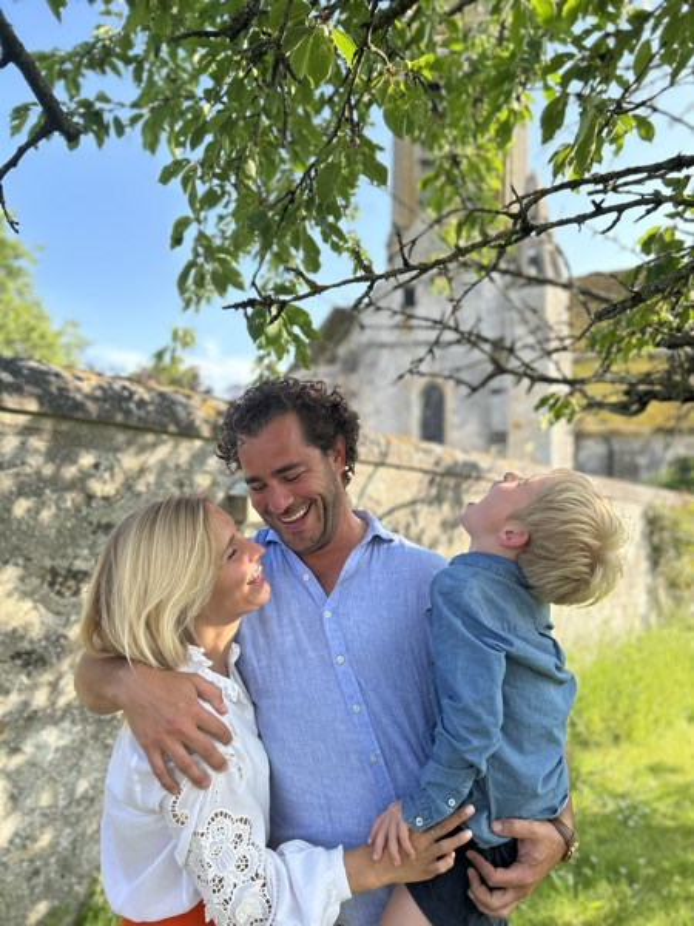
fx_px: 695
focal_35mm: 26
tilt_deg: +5.7
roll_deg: -2.4
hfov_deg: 53.1
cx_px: 347
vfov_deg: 67.3
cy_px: 463
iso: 50
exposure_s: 1/748
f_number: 1.5
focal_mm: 5.7
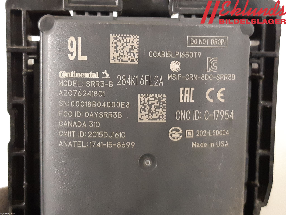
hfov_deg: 67.3
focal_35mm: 26
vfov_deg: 53.1
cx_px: 143
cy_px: 108
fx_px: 215
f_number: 1.7
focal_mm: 3.93
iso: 400
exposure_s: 1/25
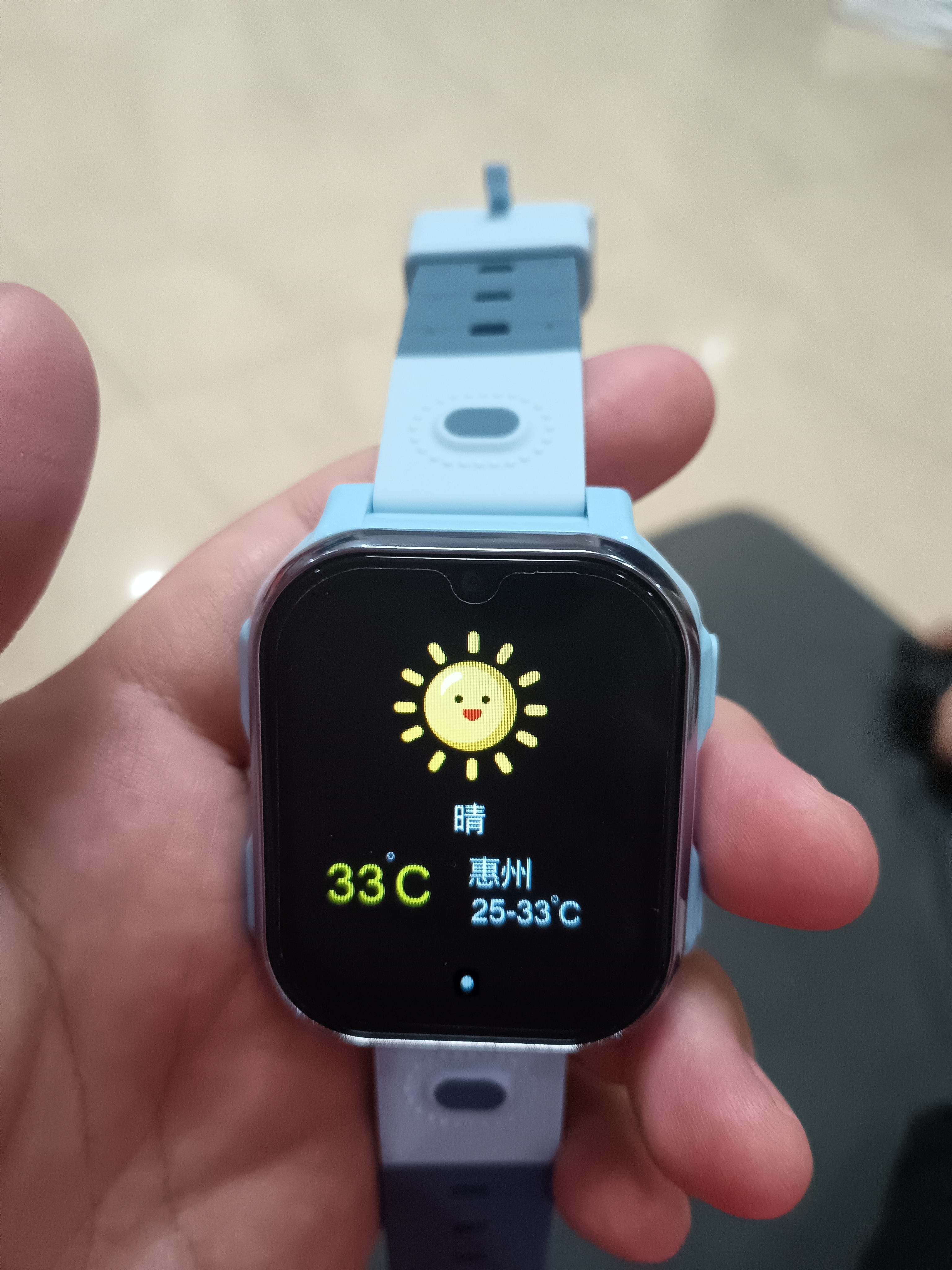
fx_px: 953
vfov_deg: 67.3
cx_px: 476
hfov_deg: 53.1
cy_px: 635
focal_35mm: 26
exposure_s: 1/100
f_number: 1.8
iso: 3975
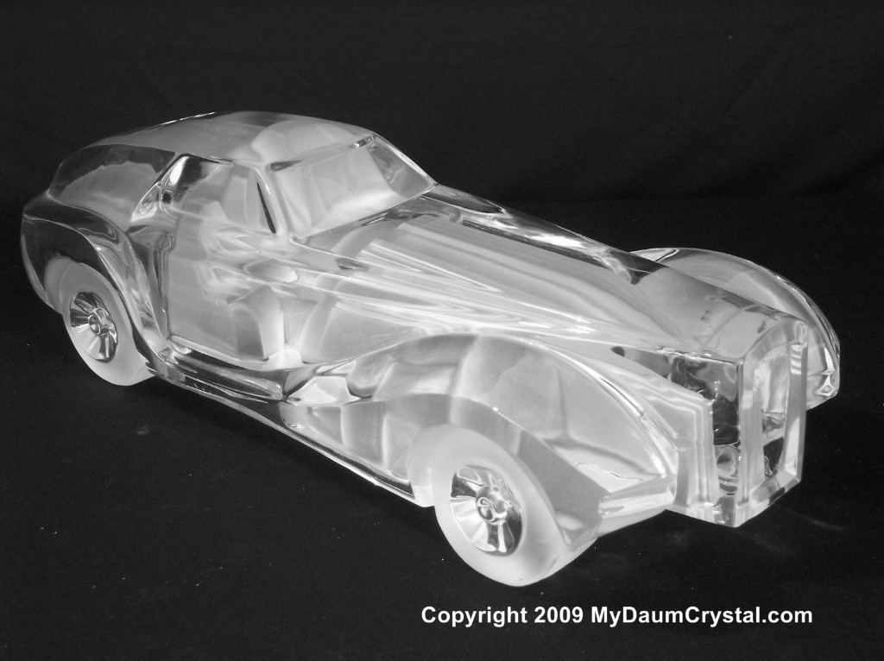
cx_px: 442
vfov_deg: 23.2
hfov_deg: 30.8
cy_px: 330
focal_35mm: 63
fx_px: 1607
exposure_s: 1/8
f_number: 3.4
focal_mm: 13.3
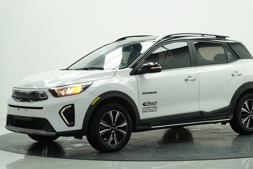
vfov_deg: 15.4
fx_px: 622
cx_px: 138
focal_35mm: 89
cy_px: 83
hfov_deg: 23.0
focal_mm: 53
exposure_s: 1/125
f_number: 2.8
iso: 160
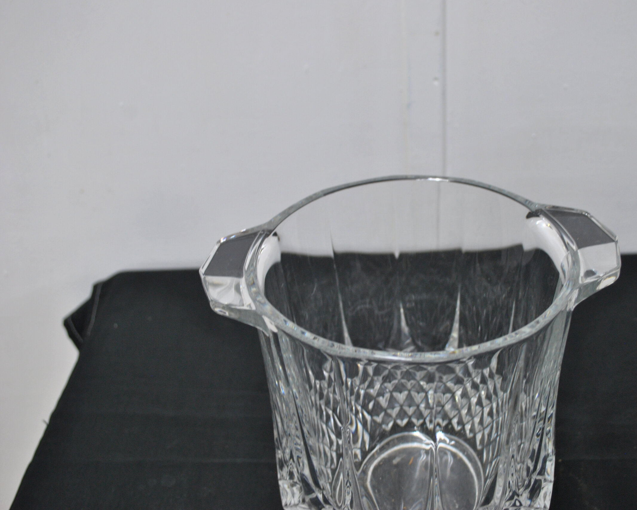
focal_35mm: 44
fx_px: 830
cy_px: 254
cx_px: 368
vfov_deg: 34.2
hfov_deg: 41.9
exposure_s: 1/20
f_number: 4.2
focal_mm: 26
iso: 400
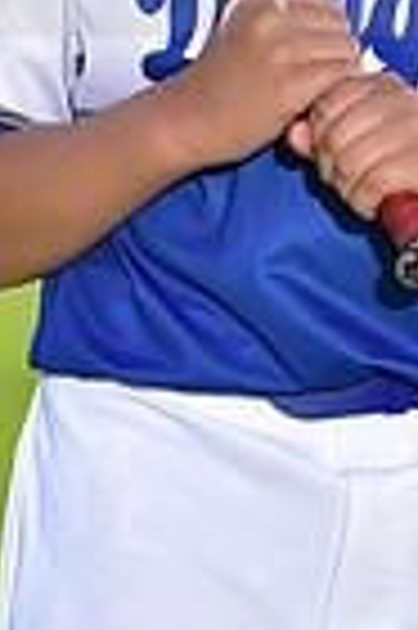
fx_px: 8694
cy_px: -108
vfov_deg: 4.1
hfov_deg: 2.8
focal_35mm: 498
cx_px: 425
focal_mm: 120
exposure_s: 1/250
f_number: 5
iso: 80
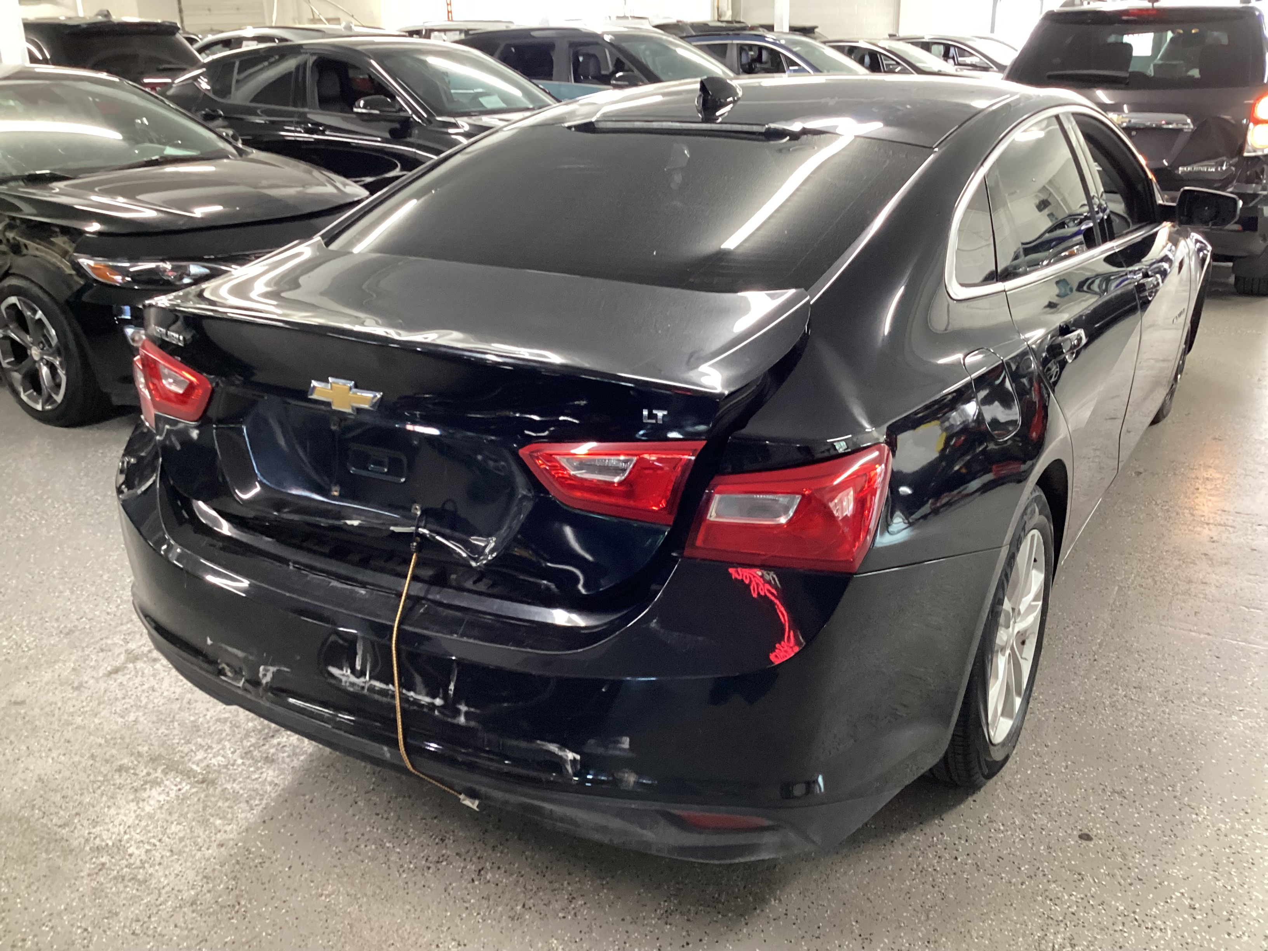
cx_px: 634
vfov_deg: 45.4
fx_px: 1136
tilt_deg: -23.0
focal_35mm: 31
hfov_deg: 58.4
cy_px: 476
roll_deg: +0.2
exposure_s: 1/40
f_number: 2.4
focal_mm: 3.3
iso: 320
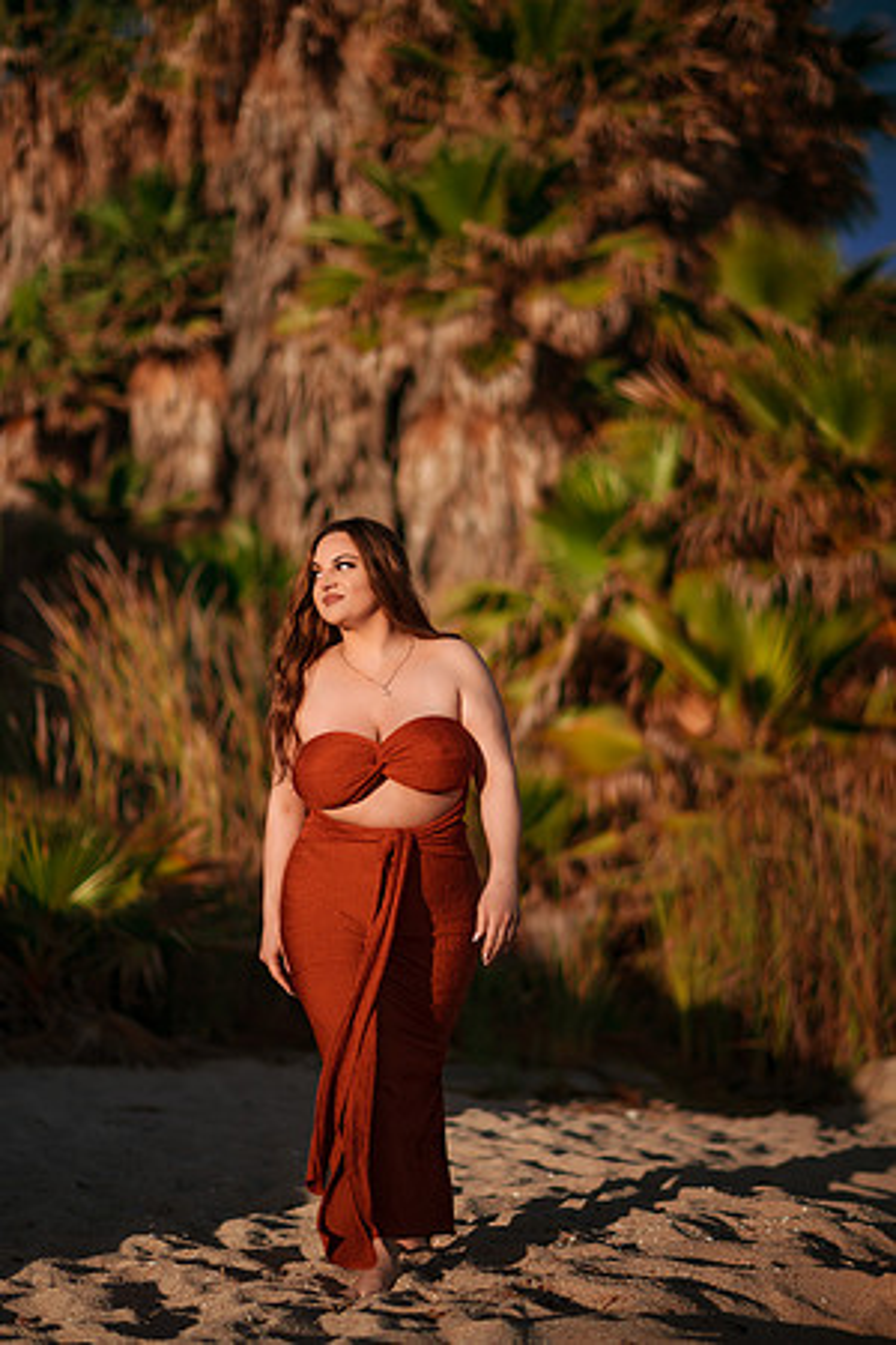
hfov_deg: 23.4
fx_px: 2165
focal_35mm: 58
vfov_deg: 34.5
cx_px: 448
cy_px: 672
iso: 50
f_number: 1.4
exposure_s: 1/8000
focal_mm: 58
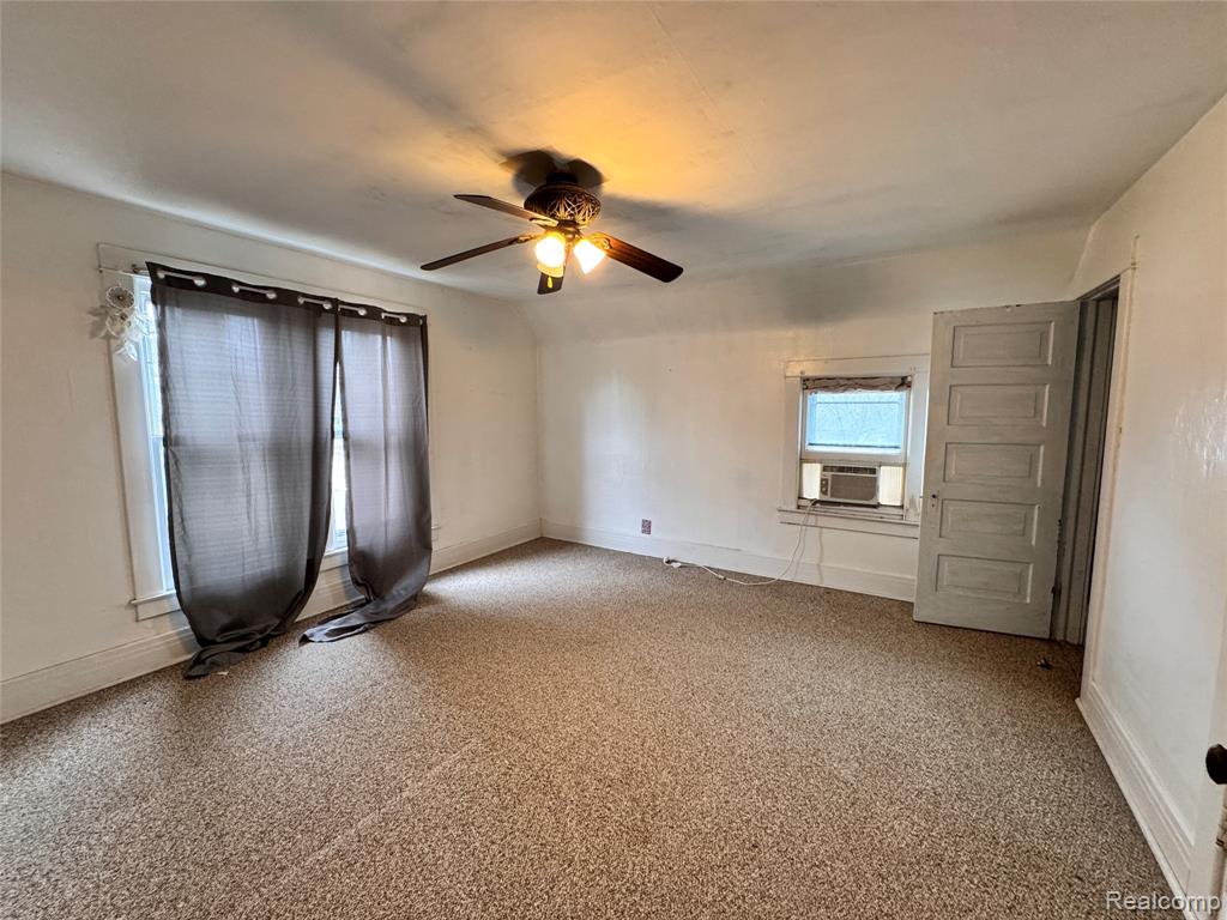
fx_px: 496
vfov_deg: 85.7
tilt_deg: -7.1
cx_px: 614
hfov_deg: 102.1
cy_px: 460
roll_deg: -0.1
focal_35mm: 14
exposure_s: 1/60
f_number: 2.2
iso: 250
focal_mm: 2.22
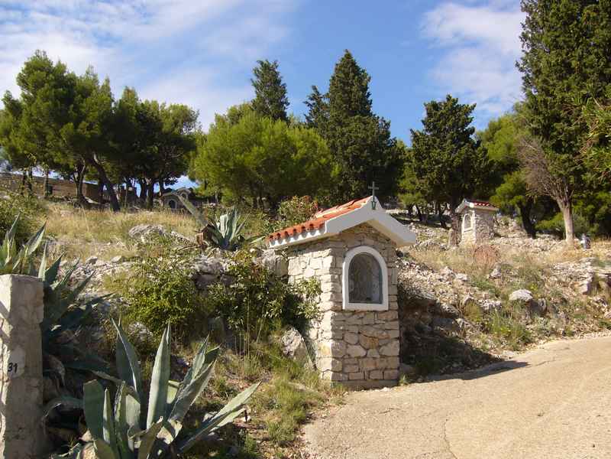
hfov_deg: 52.6
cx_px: 306
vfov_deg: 40.7
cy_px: 230
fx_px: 618
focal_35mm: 35
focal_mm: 5.8
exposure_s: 1/320
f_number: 5.6
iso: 80
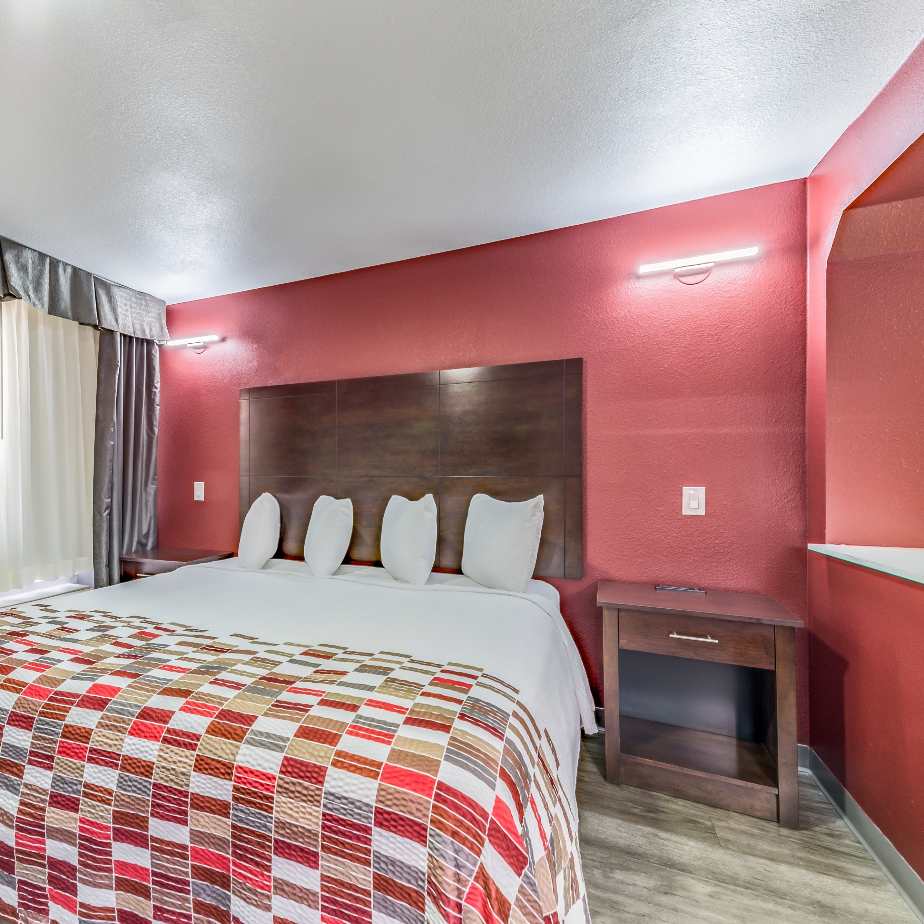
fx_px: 483
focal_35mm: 16
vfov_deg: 87.4
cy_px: 467
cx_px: 394
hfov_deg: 86.8
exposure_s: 1/60
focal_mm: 12
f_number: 8
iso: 640
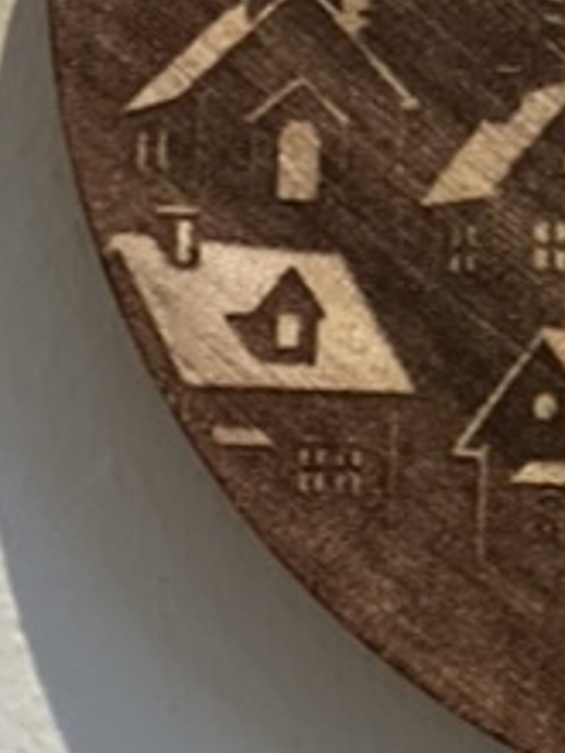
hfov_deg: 4.1
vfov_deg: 5.5
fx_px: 7791
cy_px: -373
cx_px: 1089
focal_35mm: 358
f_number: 2.8
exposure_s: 1/33
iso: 320
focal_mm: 9
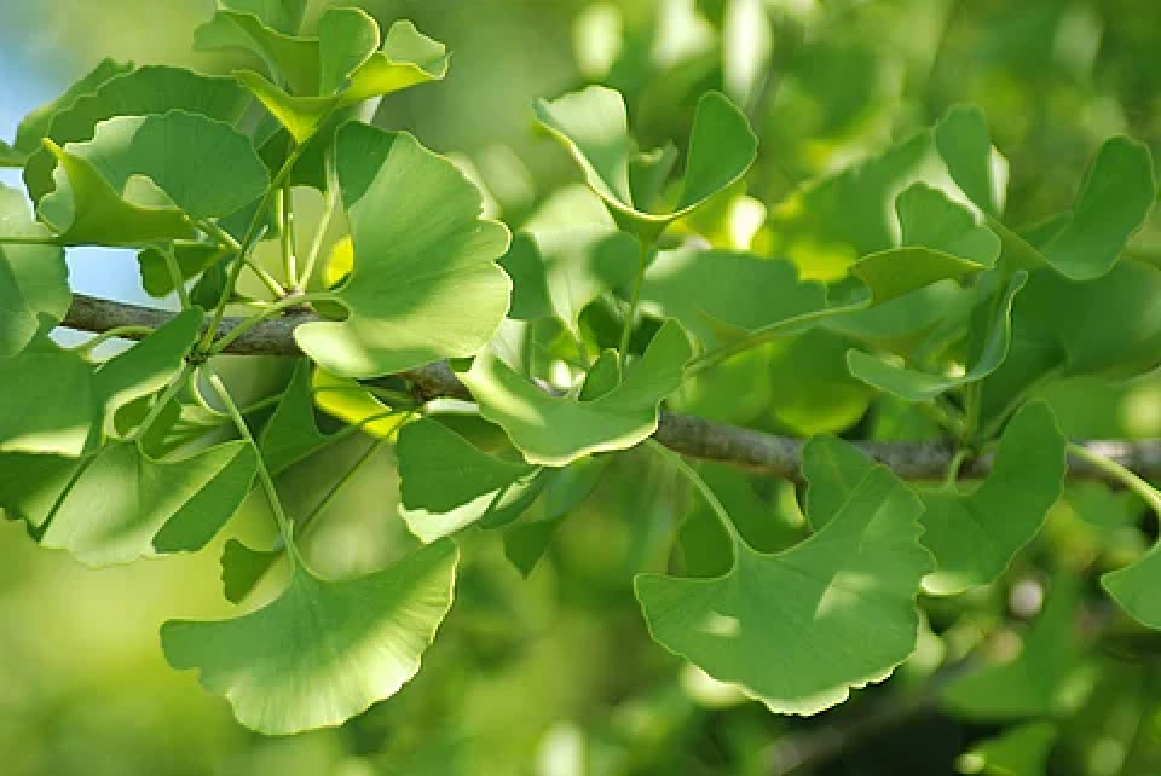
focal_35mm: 195
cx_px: 580
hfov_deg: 10.5
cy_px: 388
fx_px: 6294
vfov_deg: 7.1
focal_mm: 130
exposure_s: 1/320
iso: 200
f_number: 4.2
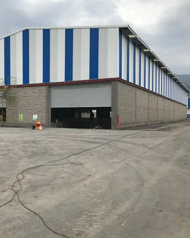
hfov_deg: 38.1
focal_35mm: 38
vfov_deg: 47.9
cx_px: 47
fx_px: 267
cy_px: 115
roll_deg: +0.4
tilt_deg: -0.6
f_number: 1.8
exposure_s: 1/1953
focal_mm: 3.99
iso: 20
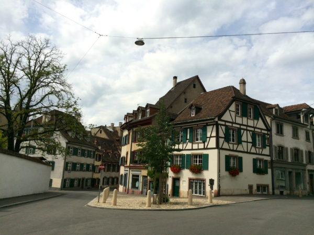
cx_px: 157
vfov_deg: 46.8
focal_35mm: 30
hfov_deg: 60.0
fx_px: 272
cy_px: 118
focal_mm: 4.12
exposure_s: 1/4115
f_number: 2.2
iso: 32
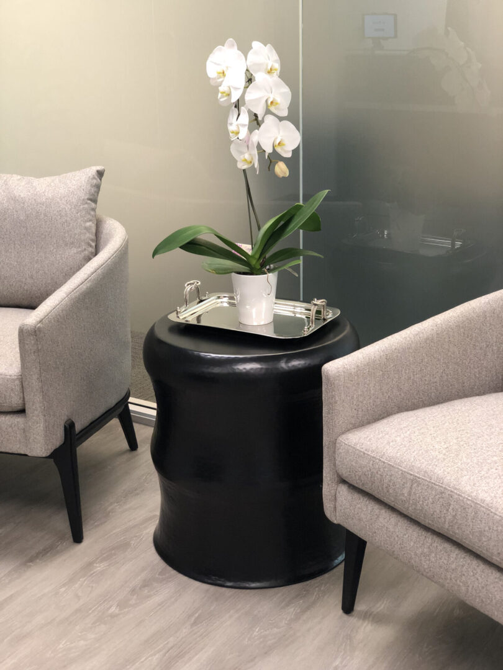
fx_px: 1007
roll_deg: +0.9
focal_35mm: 52
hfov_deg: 28.0
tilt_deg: -18.8
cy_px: 335
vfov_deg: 36.8
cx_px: 252
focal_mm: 6
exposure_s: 1/30
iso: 100
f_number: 2.4
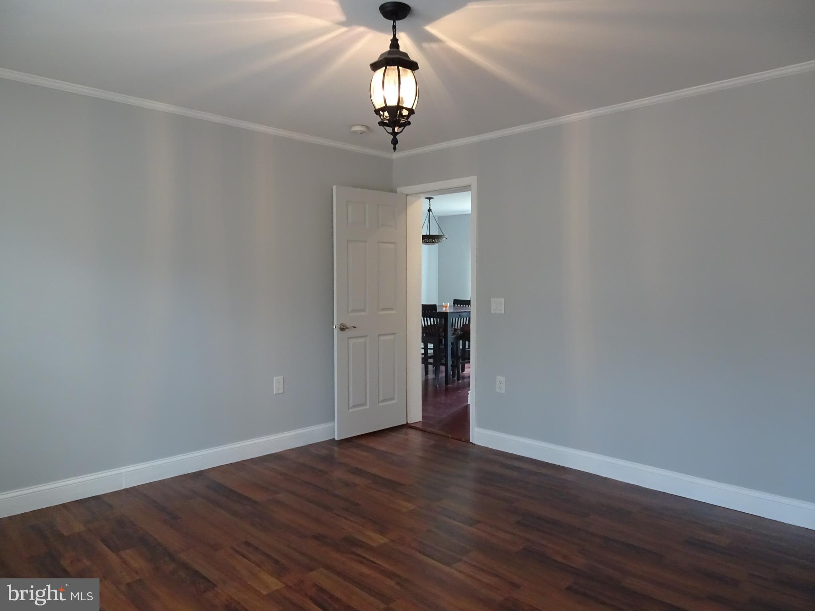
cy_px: 306
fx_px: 565
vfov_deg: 56.8
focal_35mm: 24
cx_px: 408
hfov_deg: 71.6
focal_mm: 4.1
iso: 500
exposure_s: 1/30
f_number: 3.5
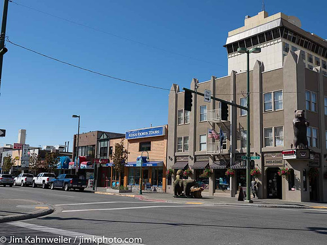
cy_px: 122
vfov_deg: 39.7
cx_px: 164
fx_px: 340
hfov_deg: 51.4
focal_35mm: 36
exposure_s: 1/1000
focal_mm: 18
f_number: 6.3
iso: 200
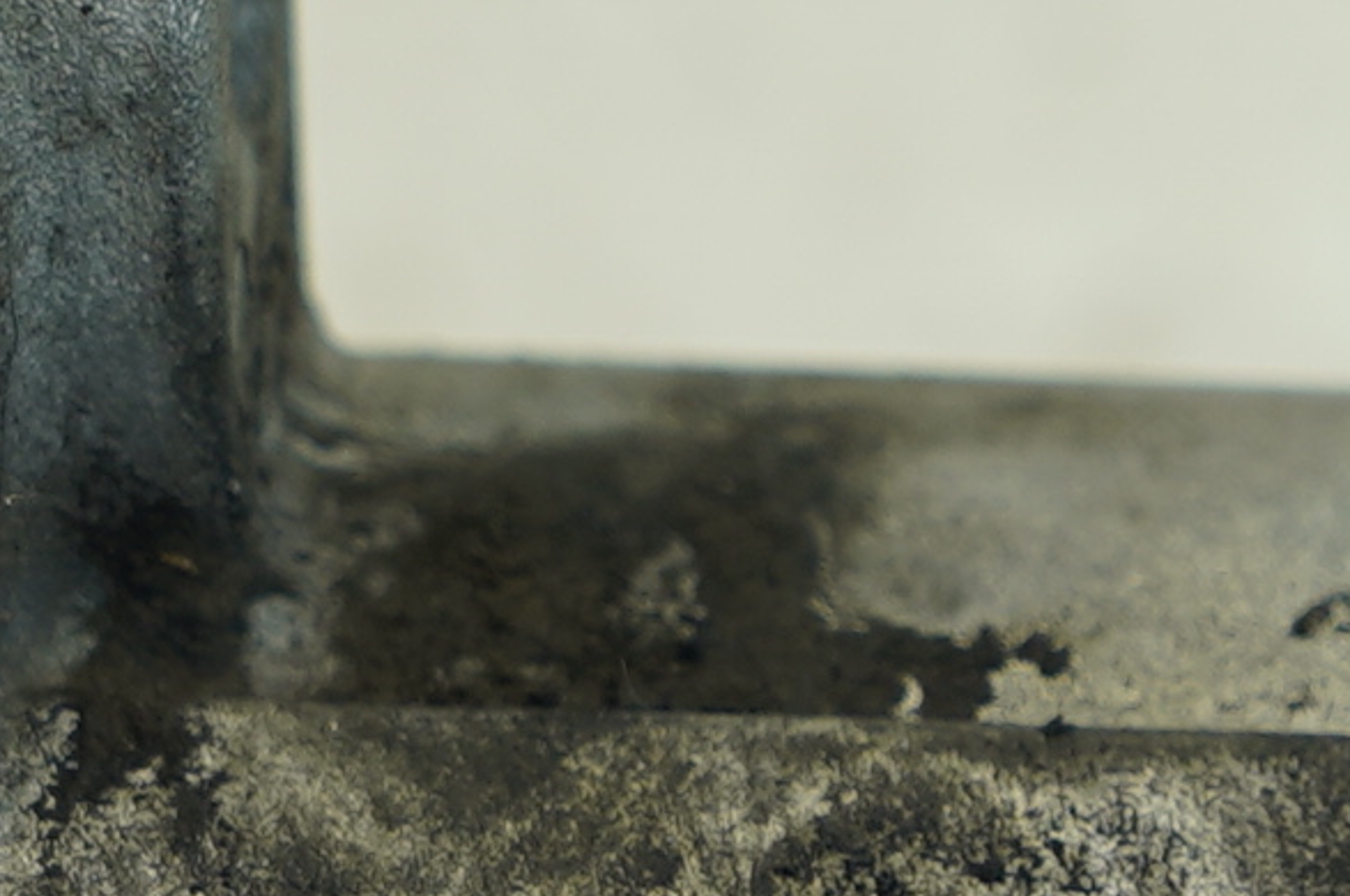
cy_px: 1339
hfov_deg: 7.2
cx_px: 1909
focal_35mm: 282
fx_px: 10563
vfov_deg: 4.8
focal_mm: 37
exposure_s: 1/60
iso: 125
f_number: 4
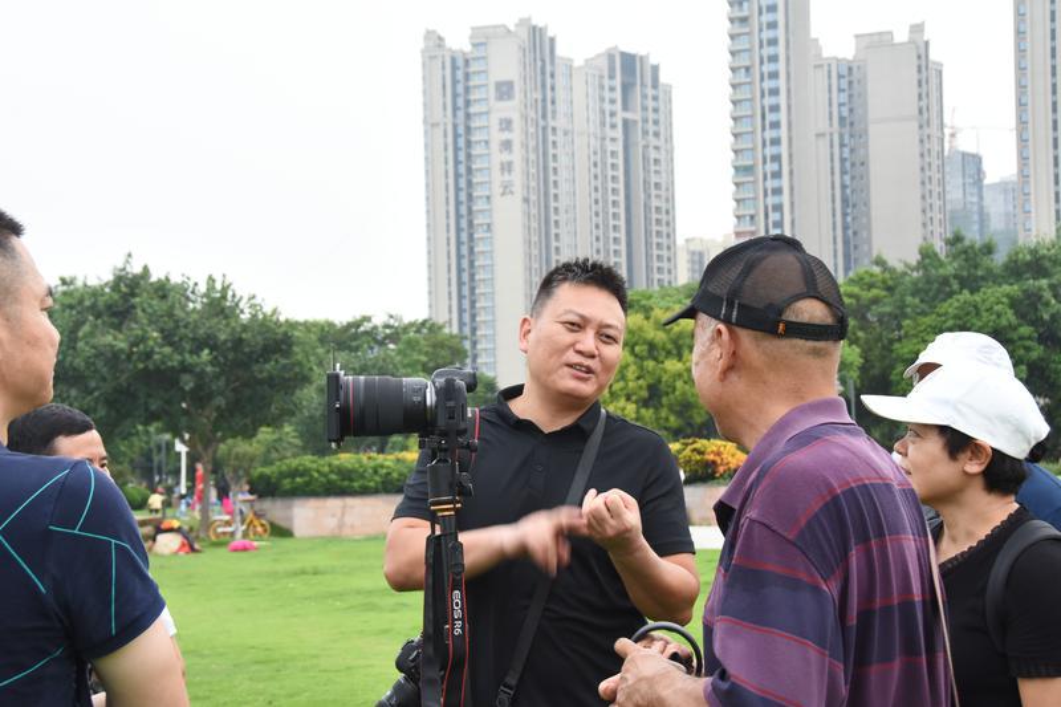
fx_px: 1768
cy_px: 354
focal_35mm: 60
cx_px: 530
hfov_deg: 33.4
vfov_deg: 22.6
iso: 500
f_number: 8
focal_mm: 40
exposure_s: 1/80
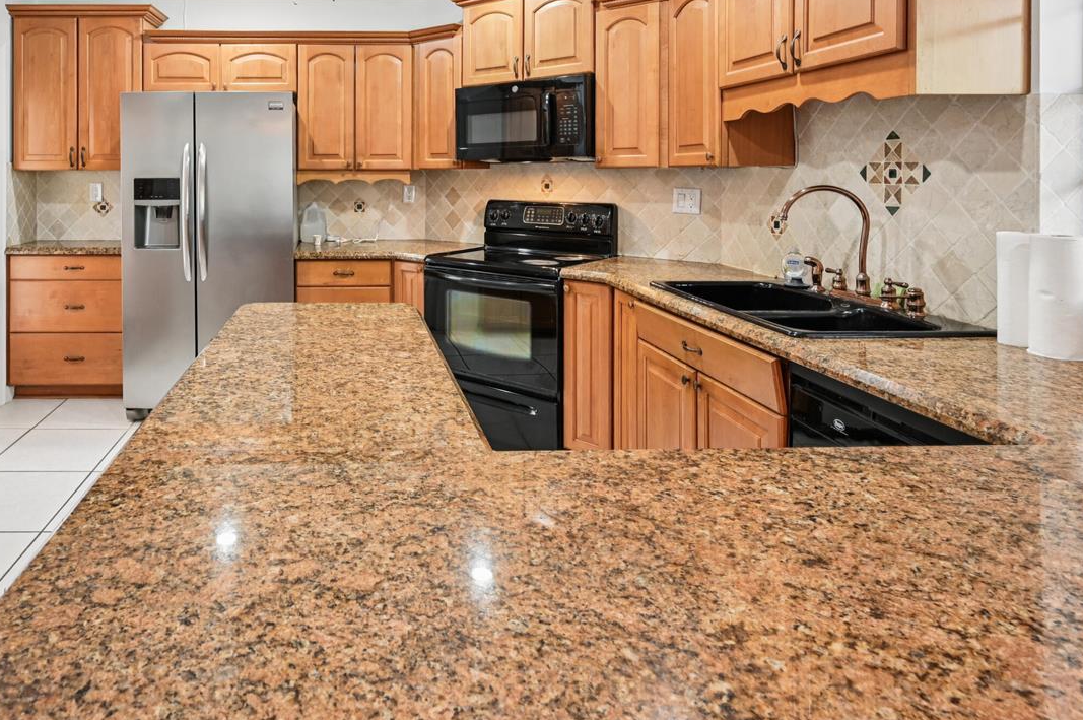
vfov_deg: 56.8
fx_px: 631
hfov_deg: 78.2
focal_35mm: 21
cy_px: 190
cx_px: 346
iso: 640
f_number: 8
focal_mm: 14
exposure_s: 1/13
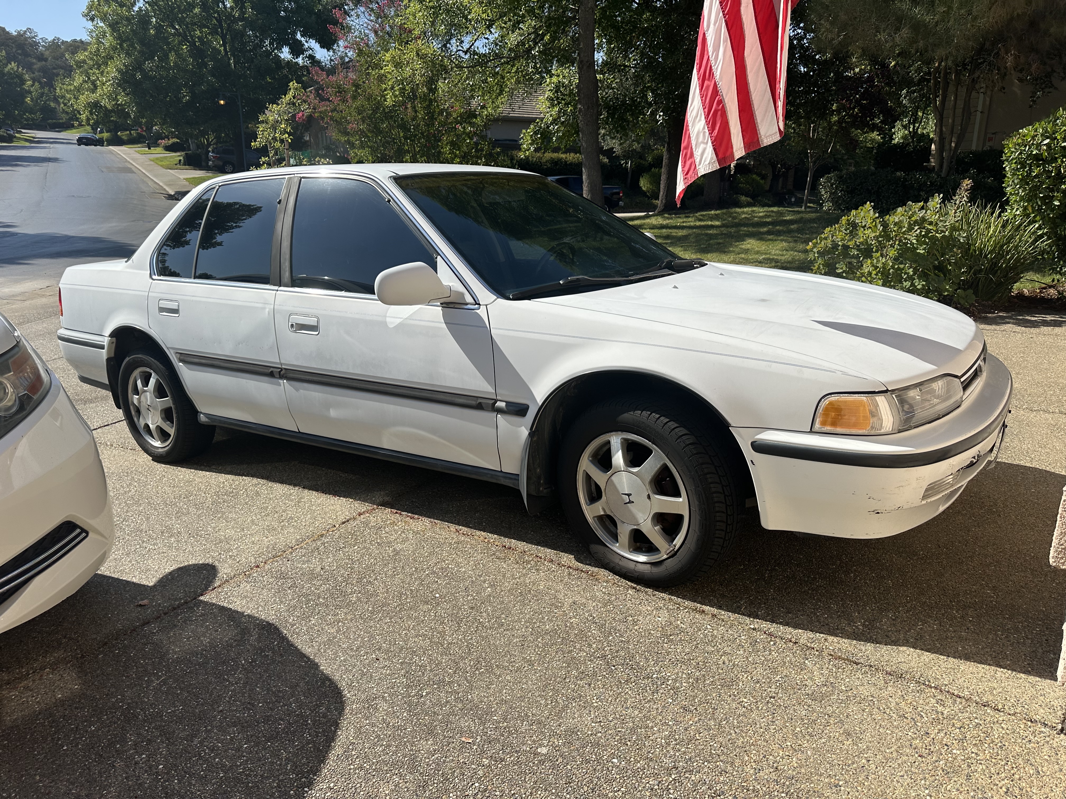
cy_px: 400
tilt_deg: -16.0
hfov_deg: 71.6
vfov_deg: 56.8
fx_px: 739
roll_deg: +0.0
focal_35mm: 24
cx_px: 533
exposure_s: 1/4545
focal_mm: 6.86
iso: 80
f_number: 1.78
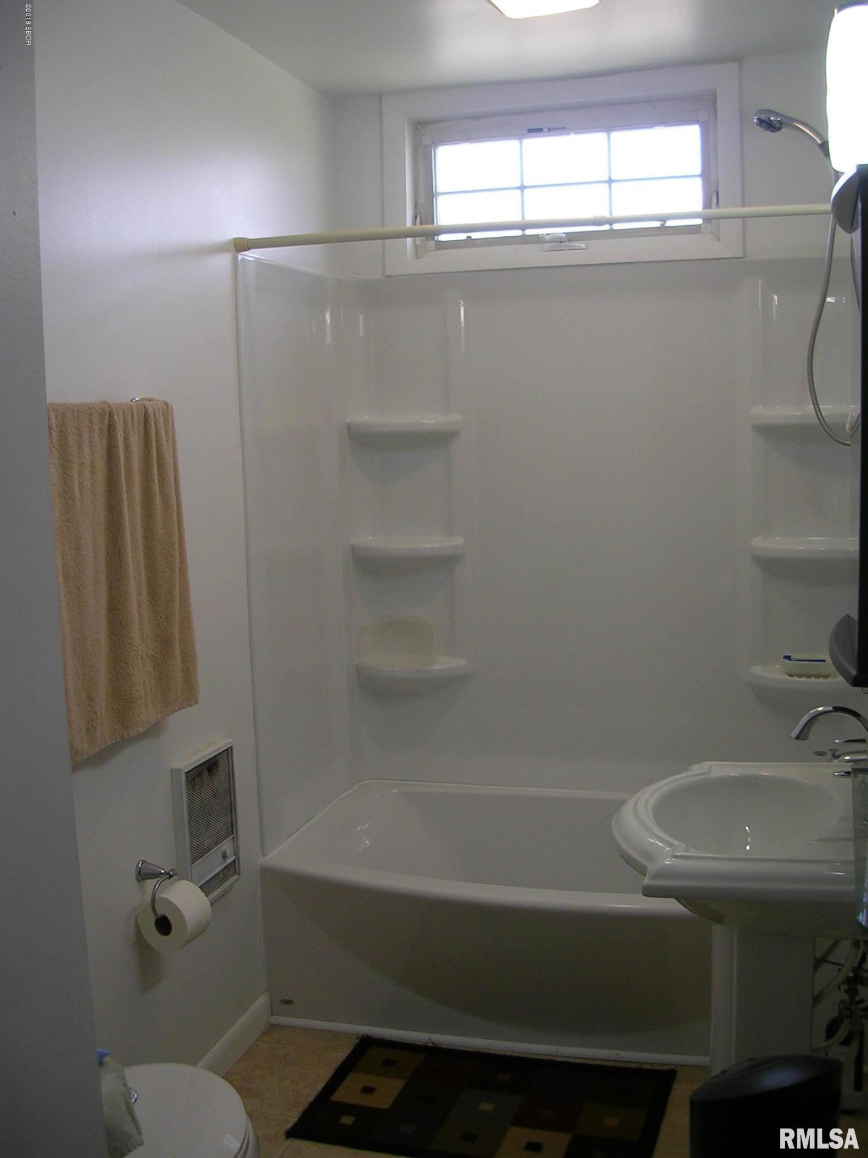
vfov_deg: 49.0
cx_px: 434
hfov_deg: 37.7
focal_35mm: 38
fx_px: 1270
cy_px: 579
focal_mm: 5.8
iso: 50
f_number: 2.8
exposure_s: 1/34.3
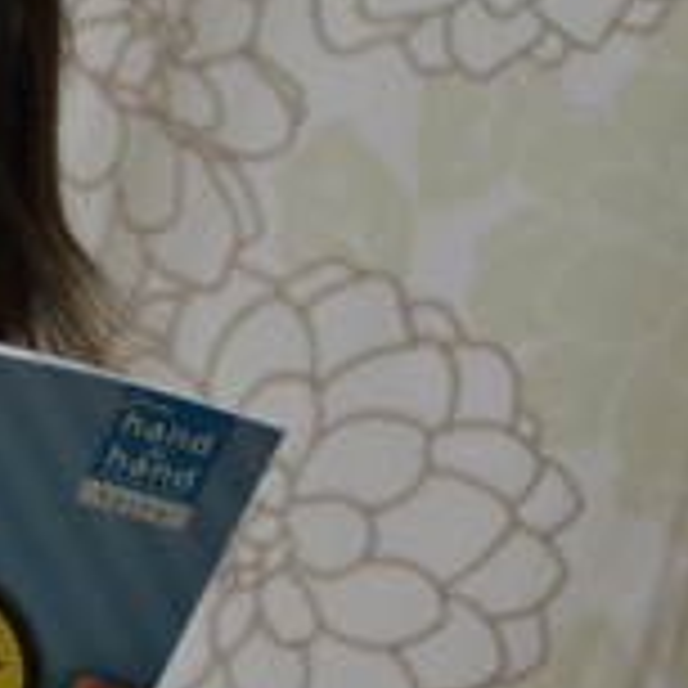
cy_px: 333
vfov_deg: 9.0
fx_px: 4385
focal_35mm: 195
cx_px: -225
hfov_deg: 8.8
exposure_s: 1/60
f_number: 5
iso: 1600
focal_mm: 52
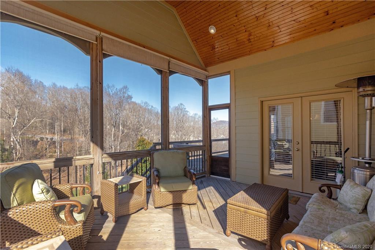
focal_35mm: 17
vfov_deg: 70.5
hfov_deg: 93.3
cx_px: 188
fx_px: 177
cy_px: 125
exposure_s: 1/250
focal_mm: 17
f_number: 10
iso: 320
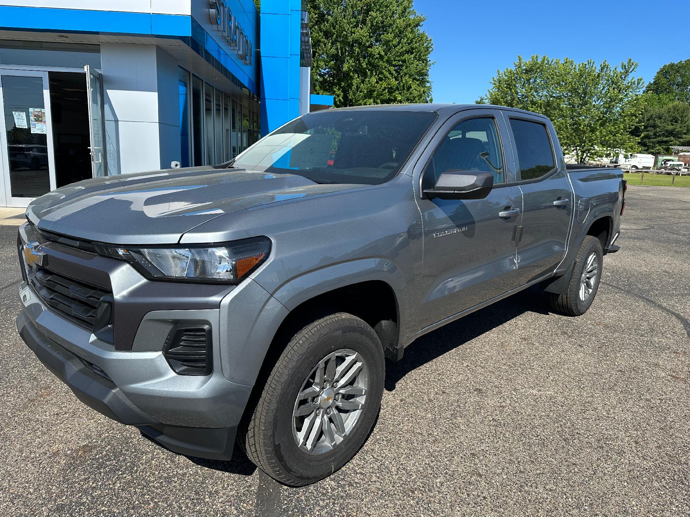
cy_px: 258
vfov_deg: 56.8
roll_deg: -2.1
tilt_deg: -11.0
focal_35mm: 24
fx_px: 478
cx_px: 345
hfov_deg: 71.6
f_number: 1.78
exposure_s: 1/2967
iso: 80
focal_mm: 6.86
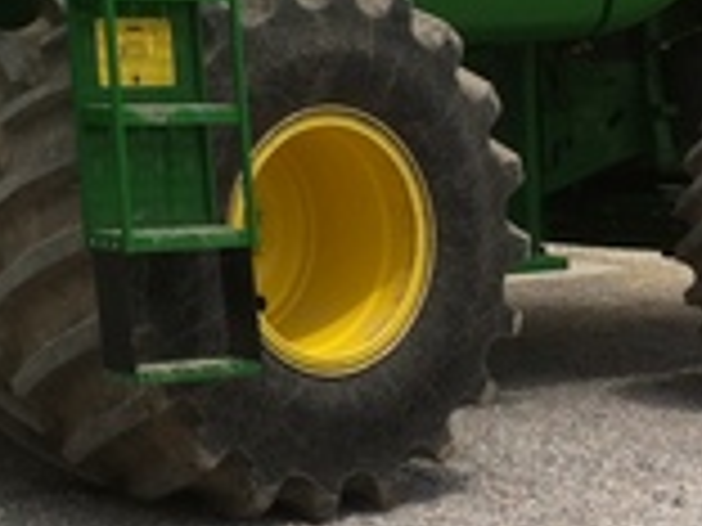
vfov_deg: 12.1
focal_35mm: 122
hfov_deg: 16.1
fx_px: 2474
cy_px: 126
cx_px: 279
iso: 80
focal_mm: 3.85
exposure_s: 1/1312
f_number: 2.8
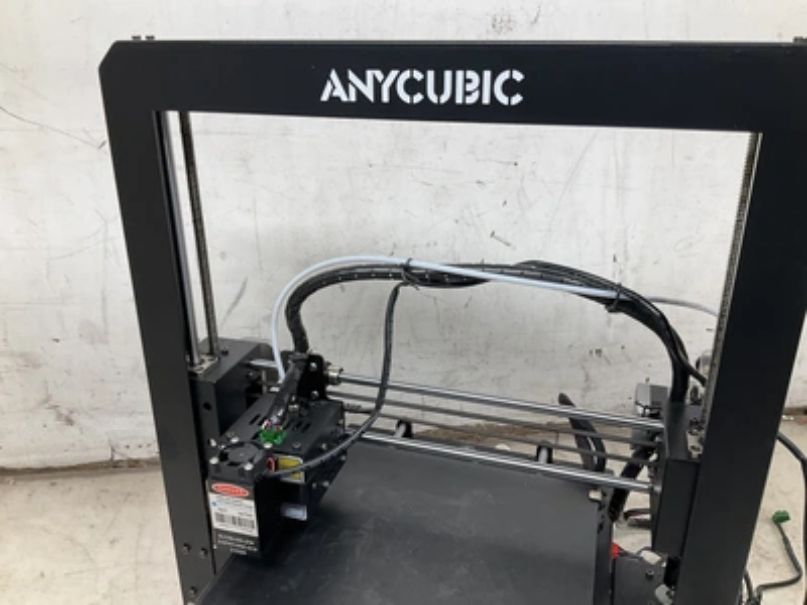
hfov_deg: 61.7
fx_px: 676
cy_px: 302
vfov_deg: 48.2
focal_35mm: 29
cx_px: 404
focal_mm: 3
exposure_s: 1/120
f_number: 1.8
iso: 50
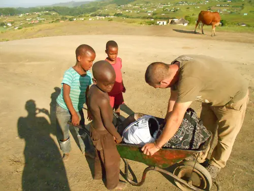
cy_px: 96
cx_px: 127
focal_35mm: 26
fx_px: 191
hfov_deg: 67.3
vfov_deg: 53.1
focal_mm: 4.6
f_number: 8
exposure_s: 1/1000
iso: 800
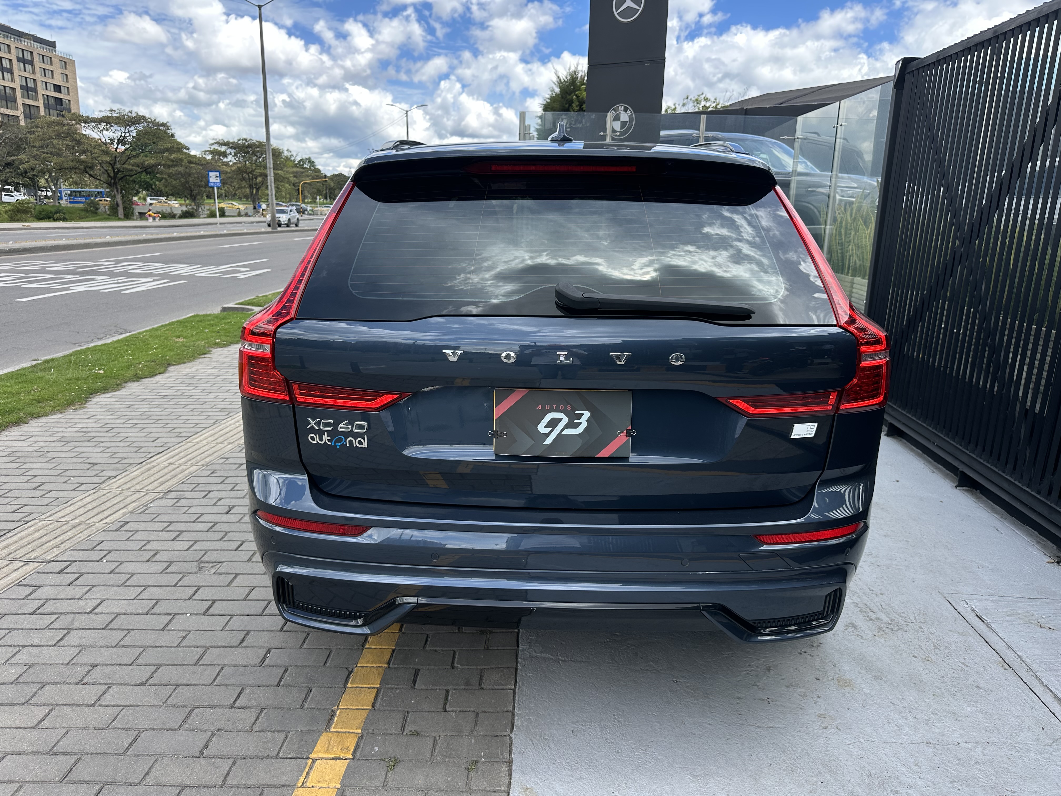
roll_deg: -2.0
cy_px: 398
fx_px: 736
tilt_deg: -14.0
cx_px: 530
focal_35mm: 24
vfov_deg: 56.8
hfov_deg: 71.6
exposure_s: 1/1062
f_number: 1.78
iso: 80
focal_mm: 6.86
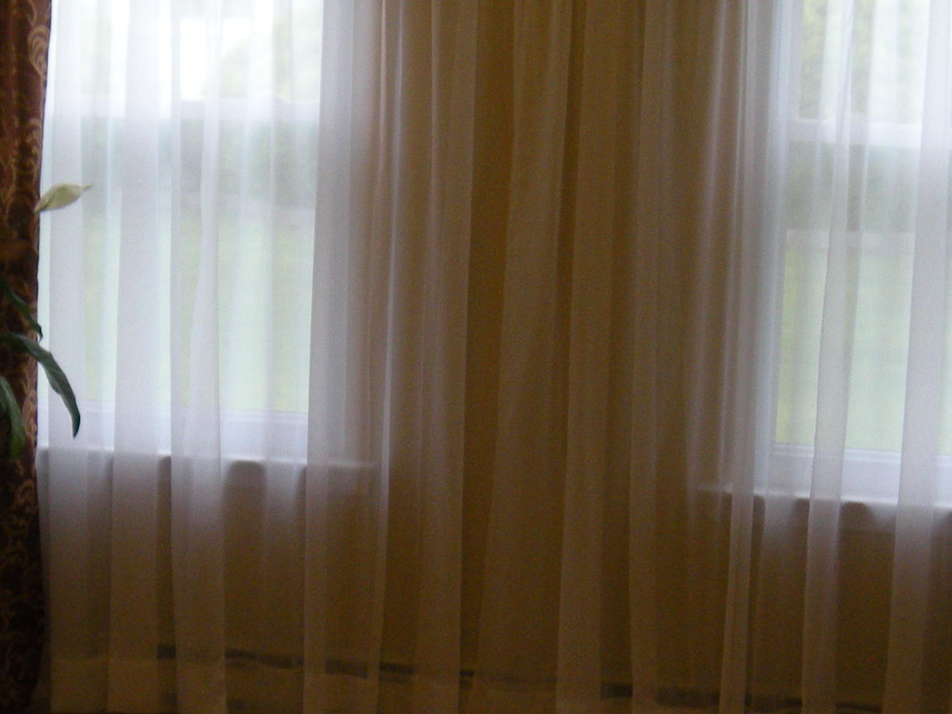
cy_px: 492
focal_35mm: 84
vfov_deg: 17.5
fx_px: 2311
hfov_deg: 23.2
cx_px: 383
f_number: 3.8
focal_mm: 5.9
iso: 119
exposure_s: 1/60.2
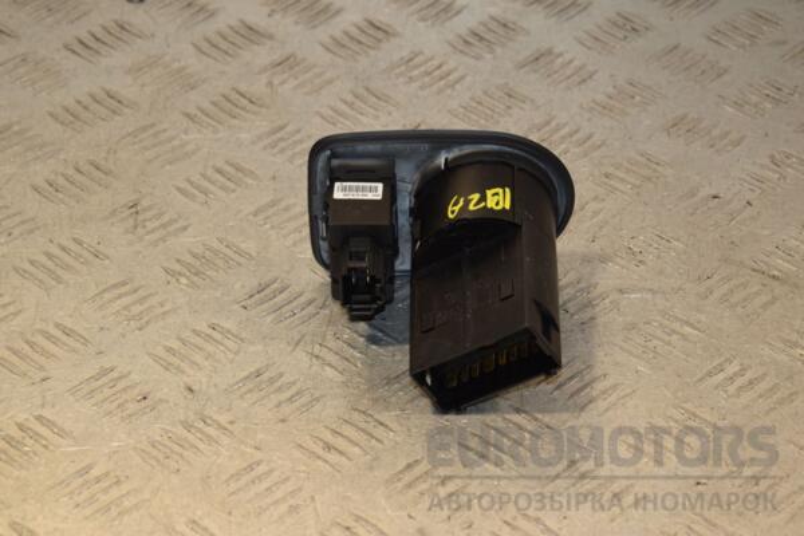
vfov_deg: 13.0
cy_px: 268
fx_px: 2345
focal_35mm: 105
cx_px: 402
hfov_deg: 19.5
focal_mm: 70
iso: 800
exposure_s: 1/200
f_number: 8
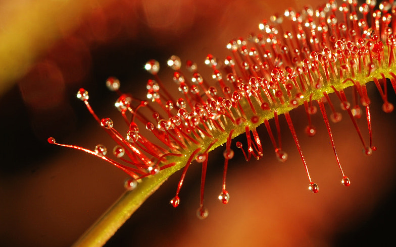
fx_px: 3033
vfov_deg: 4.7
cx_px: 396
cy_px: 77
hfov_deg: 7.4
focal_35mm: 281
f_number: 13
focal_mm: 90
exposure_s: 1/2.5
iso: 100
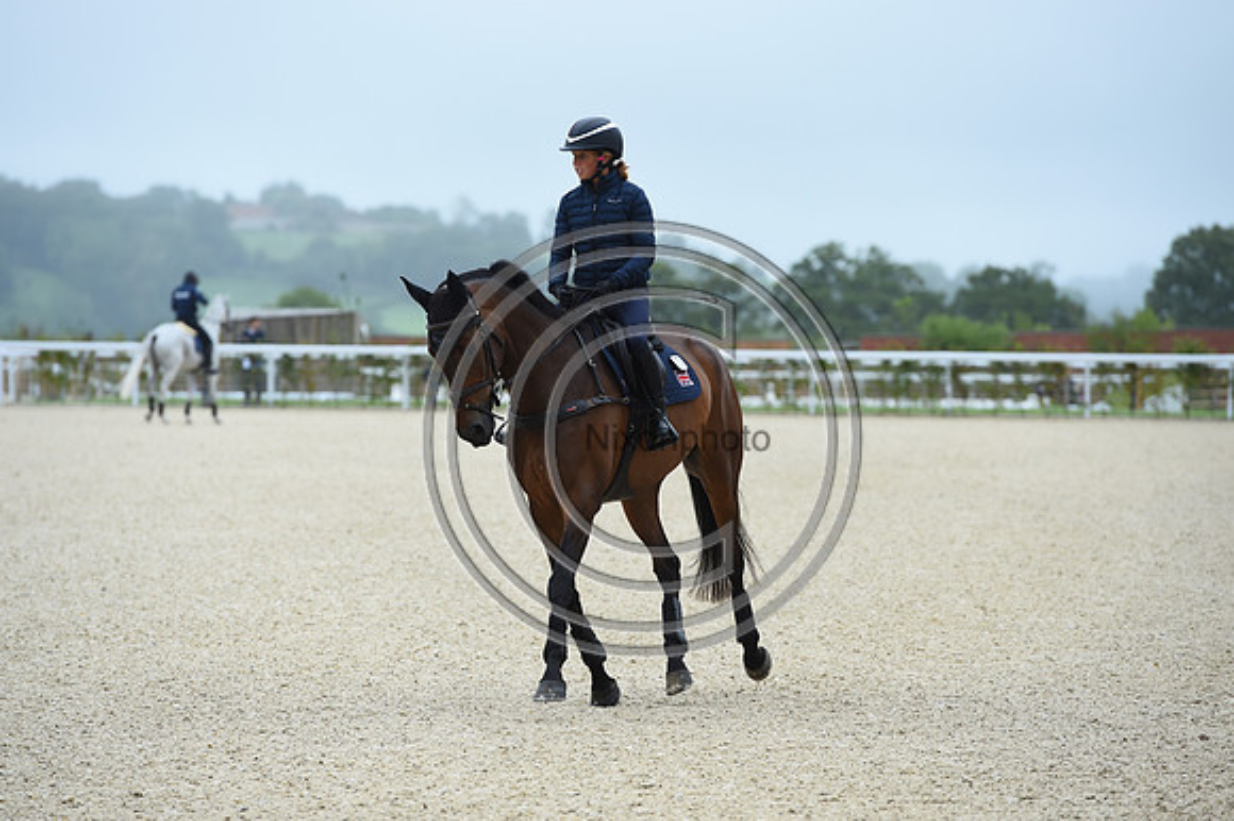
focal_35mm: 190
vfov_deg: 7.2
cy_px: 410
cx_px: 617
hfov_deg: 10.8
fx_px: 6509
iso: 450
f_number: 5
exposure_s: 1/800
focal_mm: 190
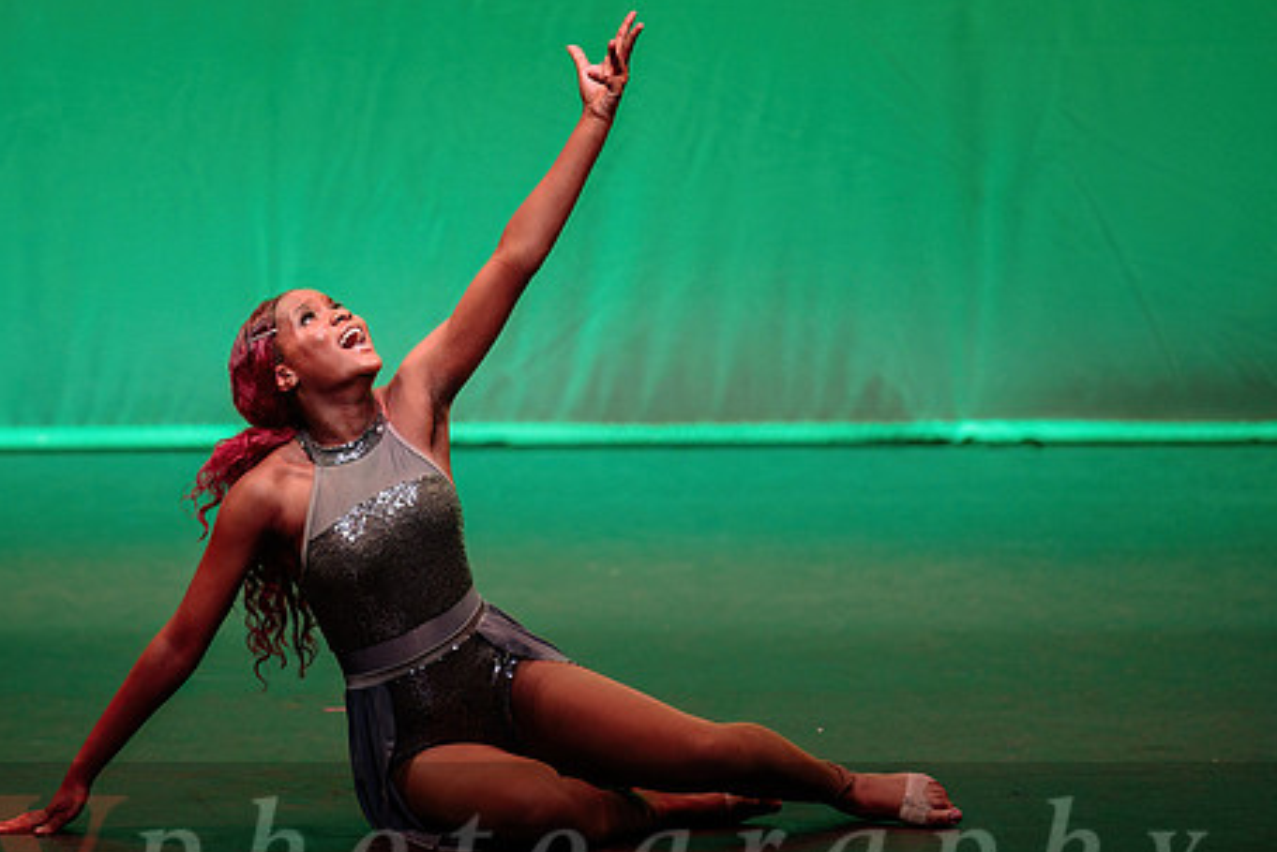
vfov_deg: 4.5
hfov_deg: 6.7
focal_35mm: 308
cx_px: 488
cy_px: 376
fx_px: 10928
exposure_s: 1/400
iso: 1250
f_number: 2.8
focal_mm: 200
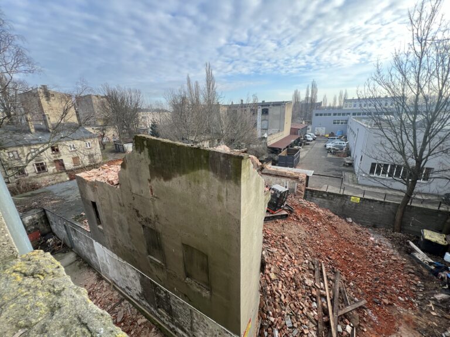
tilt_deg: -16.5
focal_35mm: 13
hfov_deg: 106.2
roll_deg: +1.6
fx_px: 169
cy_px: 168
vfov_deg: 89.9
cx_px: 225
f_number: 1.8
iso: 32
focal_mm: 1.57
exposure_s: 1/118
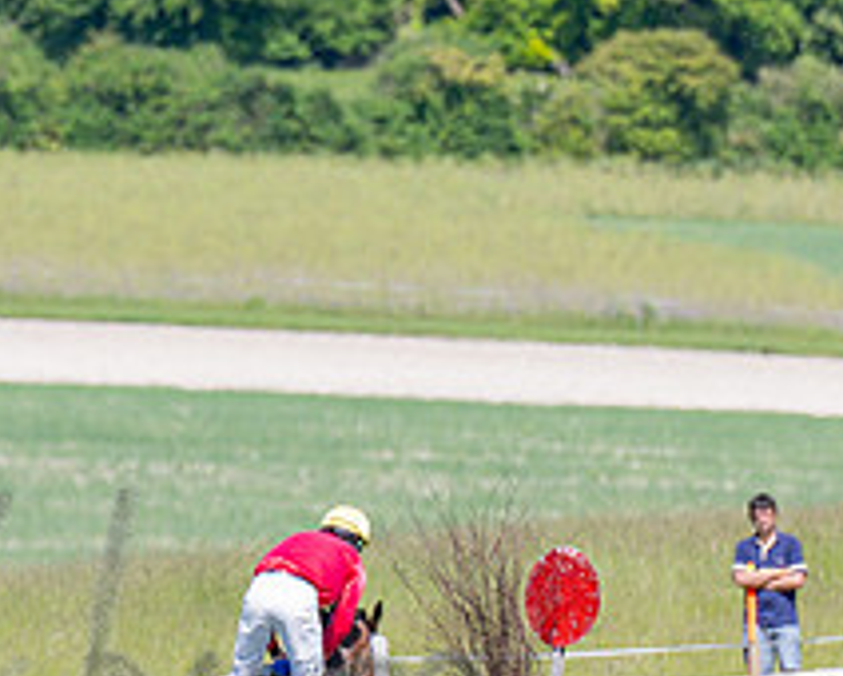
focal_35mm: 897
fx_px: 22400
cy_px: 537
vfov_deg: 1.7
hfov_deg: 2.2
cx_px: -173
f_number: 4
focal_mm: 200
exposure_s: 1/1600
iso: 200
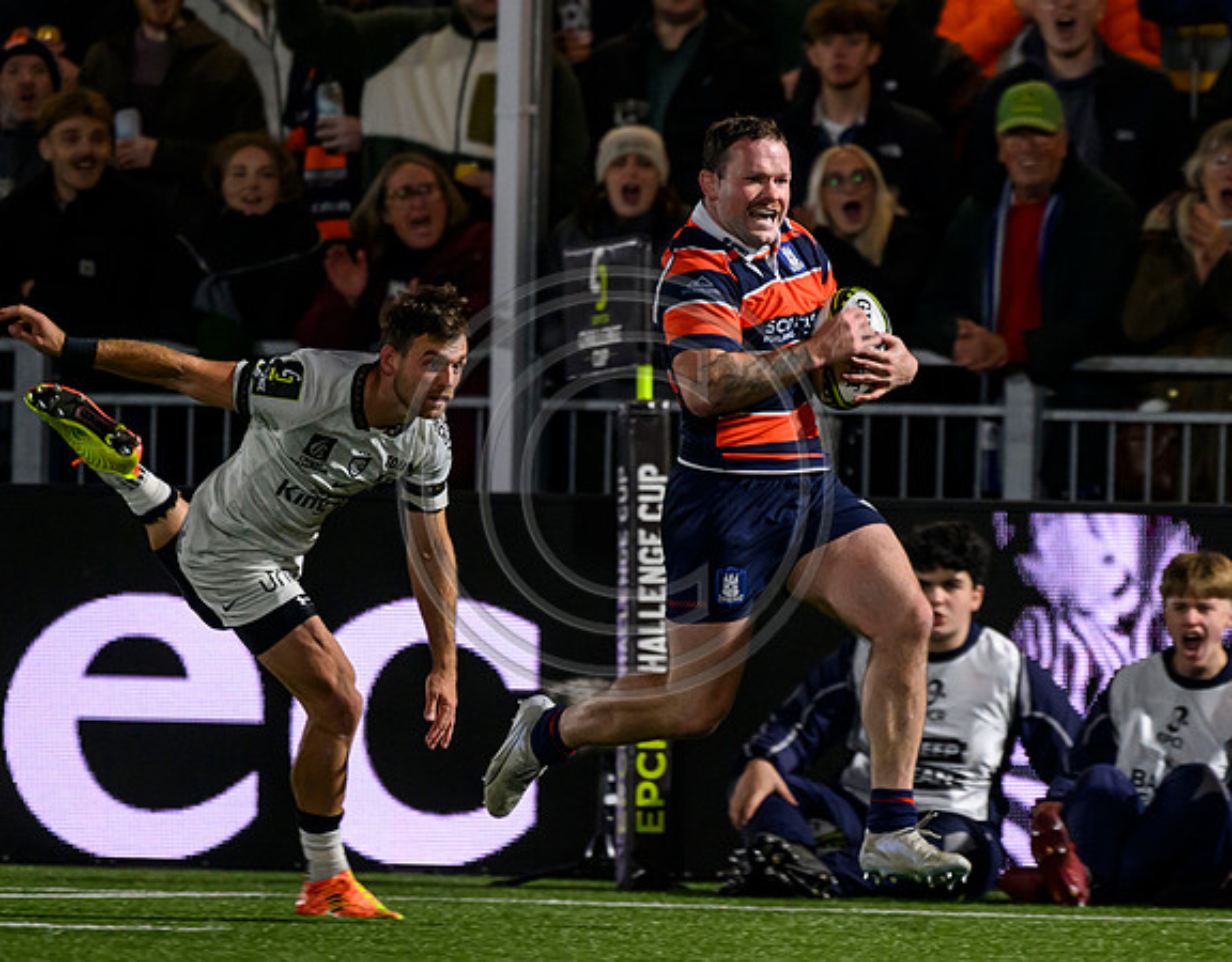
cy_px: 304
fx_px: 31276
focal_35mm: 866
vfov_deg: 1.8
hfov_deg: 2.3
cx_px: 983
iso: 4000
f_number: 4
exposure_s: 1/640
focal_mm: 560
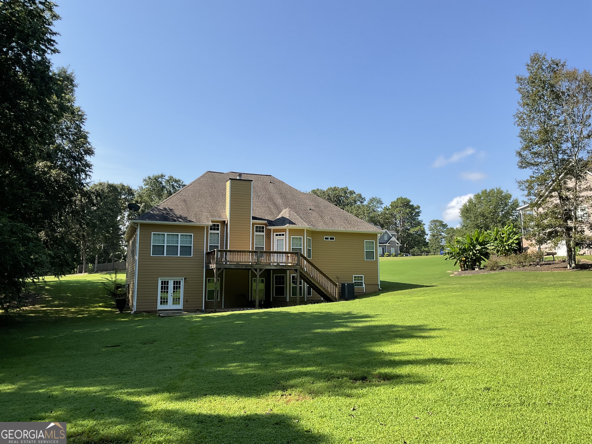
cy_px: 222
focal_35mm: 29
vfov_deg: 48.2
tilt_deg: +6.1
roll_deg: -0.2
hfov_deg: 61.7
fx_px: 496
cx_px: 296
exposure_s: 1/1377
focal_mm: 3
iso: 16
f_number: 1.8
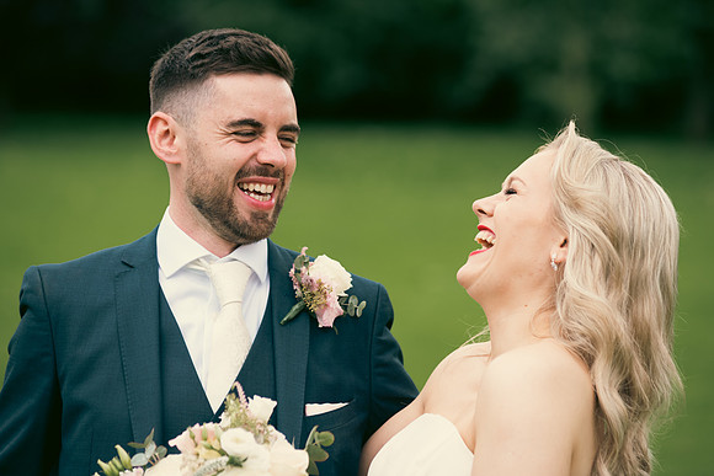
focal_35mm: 155
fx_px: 3075
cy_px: 238
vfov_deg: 8.9
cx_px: 357
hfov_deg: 13.2
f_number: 3.5
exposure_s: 1/320
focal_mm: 155
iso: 160
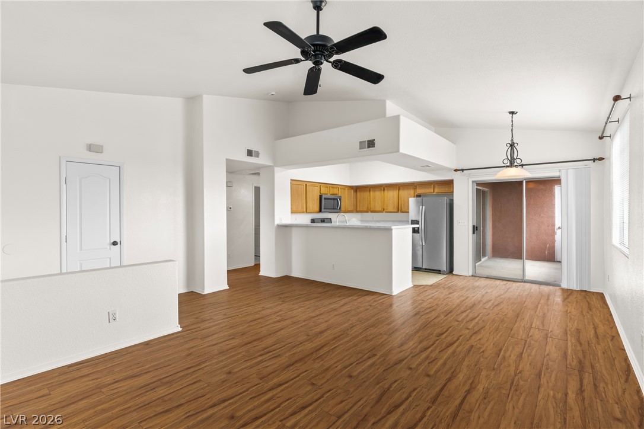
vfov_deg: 70.4
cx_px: 322
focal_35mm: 17
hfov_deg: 93.3
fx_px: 304
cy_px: 214
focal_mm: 17
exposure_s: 1
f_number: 8
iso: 400
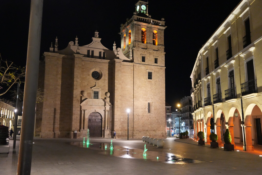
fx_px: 240
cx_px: 131
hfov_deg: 57.2
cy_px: 88
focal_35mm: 33
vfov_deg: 40.0
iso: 12800
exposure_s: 1/160
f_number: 3.2
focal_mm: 33
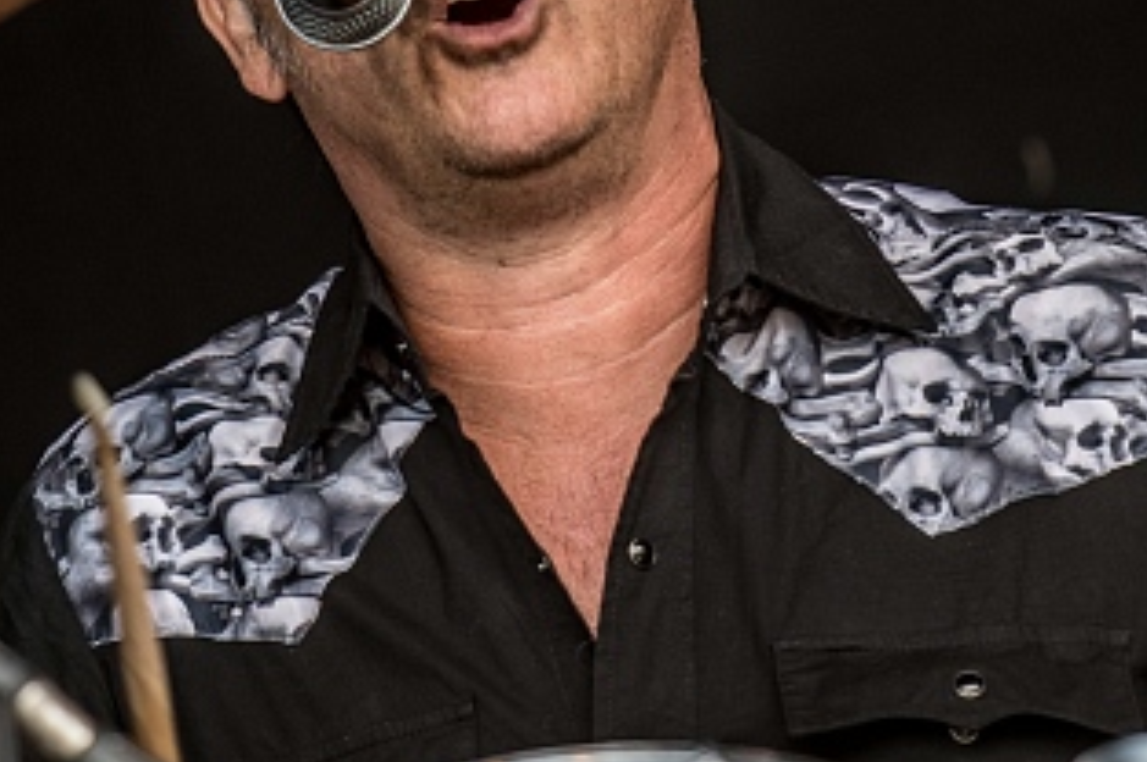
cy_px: 44
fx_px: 19797
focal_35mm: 622
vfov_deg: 2.2
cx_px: 663
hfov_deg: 3.3
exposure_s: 1/250
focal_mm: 180
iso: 100
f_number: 2.8
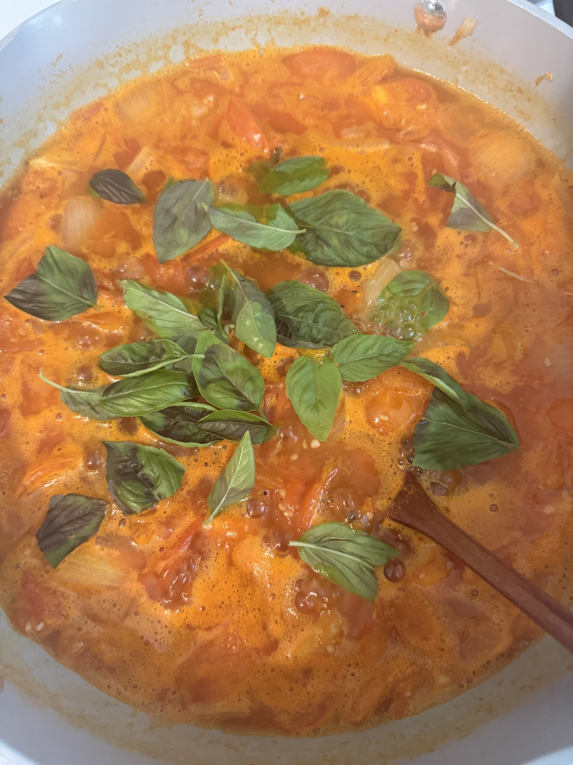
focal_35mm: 24
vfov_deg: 71.6
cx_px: 286
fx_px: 530
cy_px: 382
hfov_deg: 56.8
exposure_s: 1/60
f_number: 1.78
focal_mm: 6.76
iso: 500
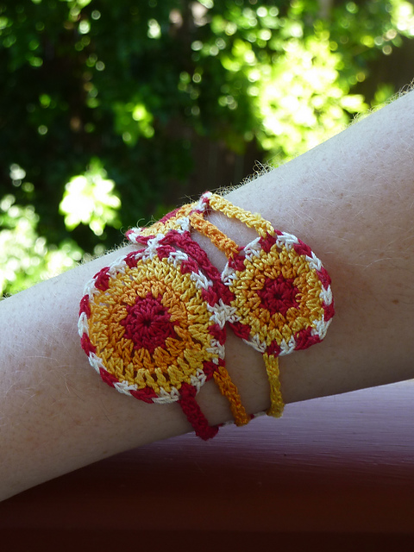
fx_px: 1435
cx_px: 207
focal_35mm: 90
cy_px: 276
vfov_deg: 21.8
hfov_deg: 16.4
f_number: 4
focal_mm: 10.3
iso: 80
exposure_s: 1/60
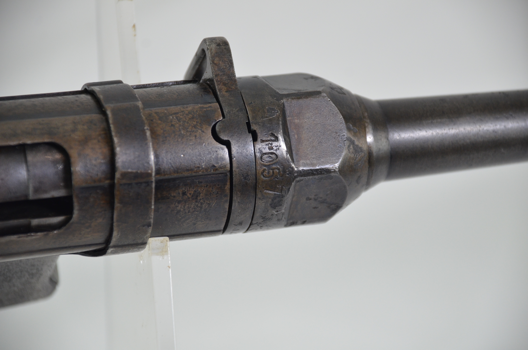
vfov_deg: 6.8
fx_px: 2964
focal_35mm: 202
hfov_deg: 10.2
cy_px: 175
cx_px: 264
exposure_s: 1/250
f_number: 5.6
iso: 800
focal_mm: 135
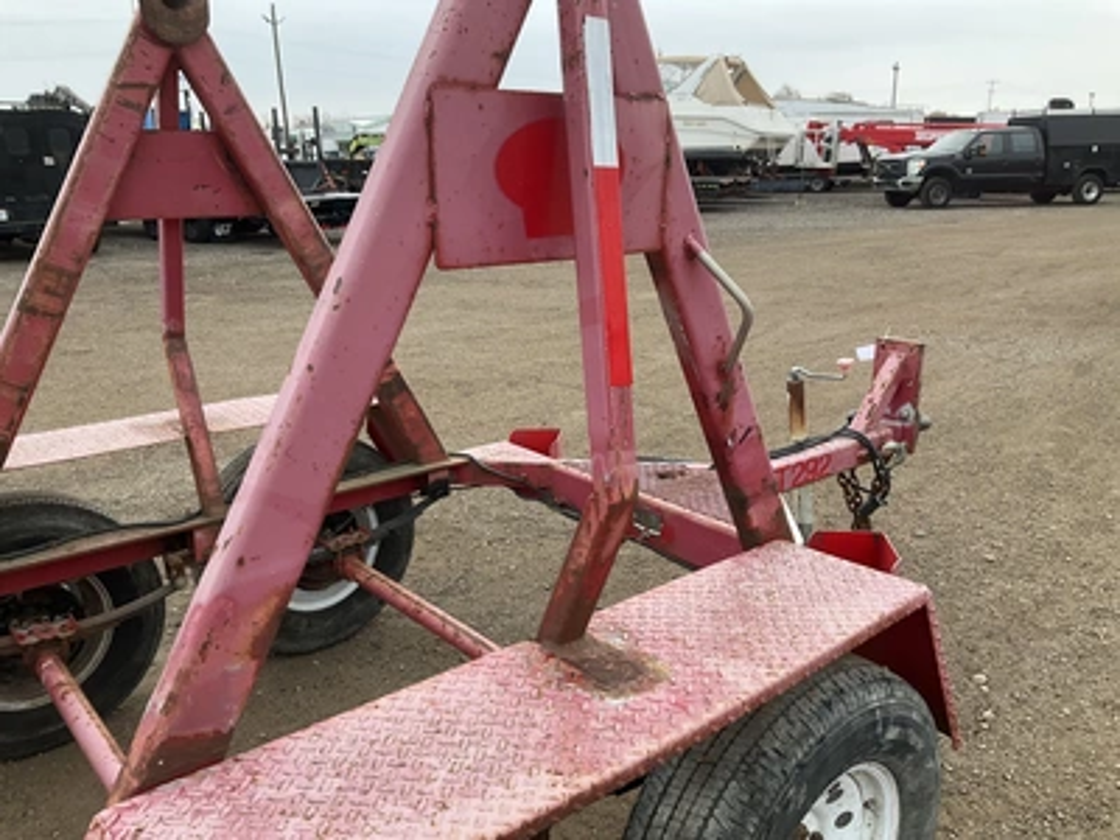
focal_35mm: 29
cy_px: 420
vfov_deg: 48.2
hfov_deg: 61.7
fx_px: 938
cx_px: 560
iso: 32
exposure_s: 1/122
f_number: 1.8
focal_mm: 3
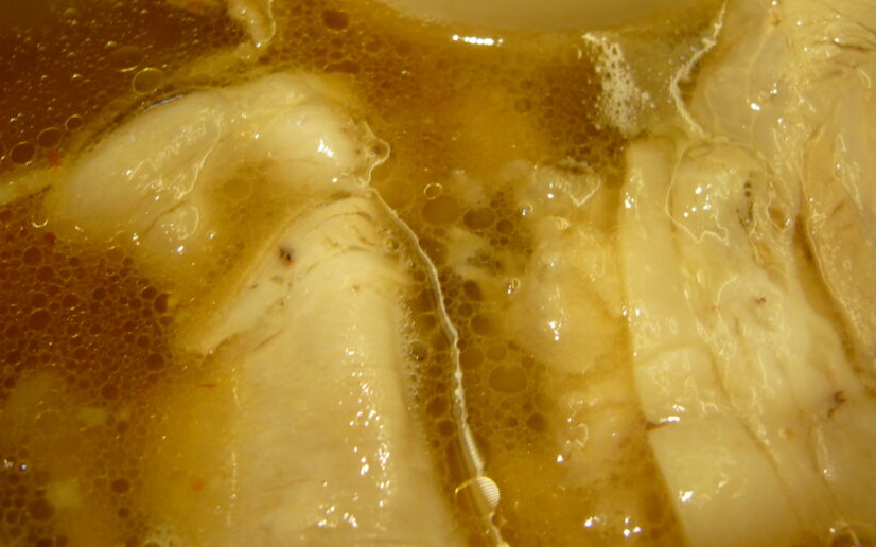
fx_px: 1098
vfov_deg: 27.7
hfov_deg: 43.5
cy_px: 165
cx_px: 468
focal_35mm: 46
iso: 100
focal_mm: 5.8
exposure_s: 1/25
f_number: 2.8
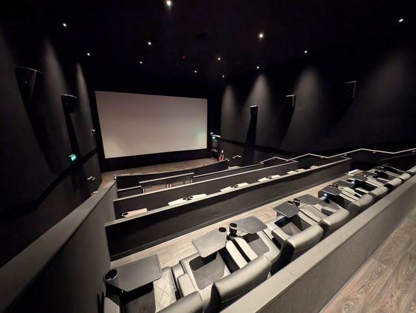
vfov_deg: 94.6
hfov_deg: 110.5
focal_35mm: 12
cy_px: 156
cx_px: 208
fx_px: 144
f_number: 1.95
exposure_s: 1/2.6
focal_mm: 2.23
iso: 3141
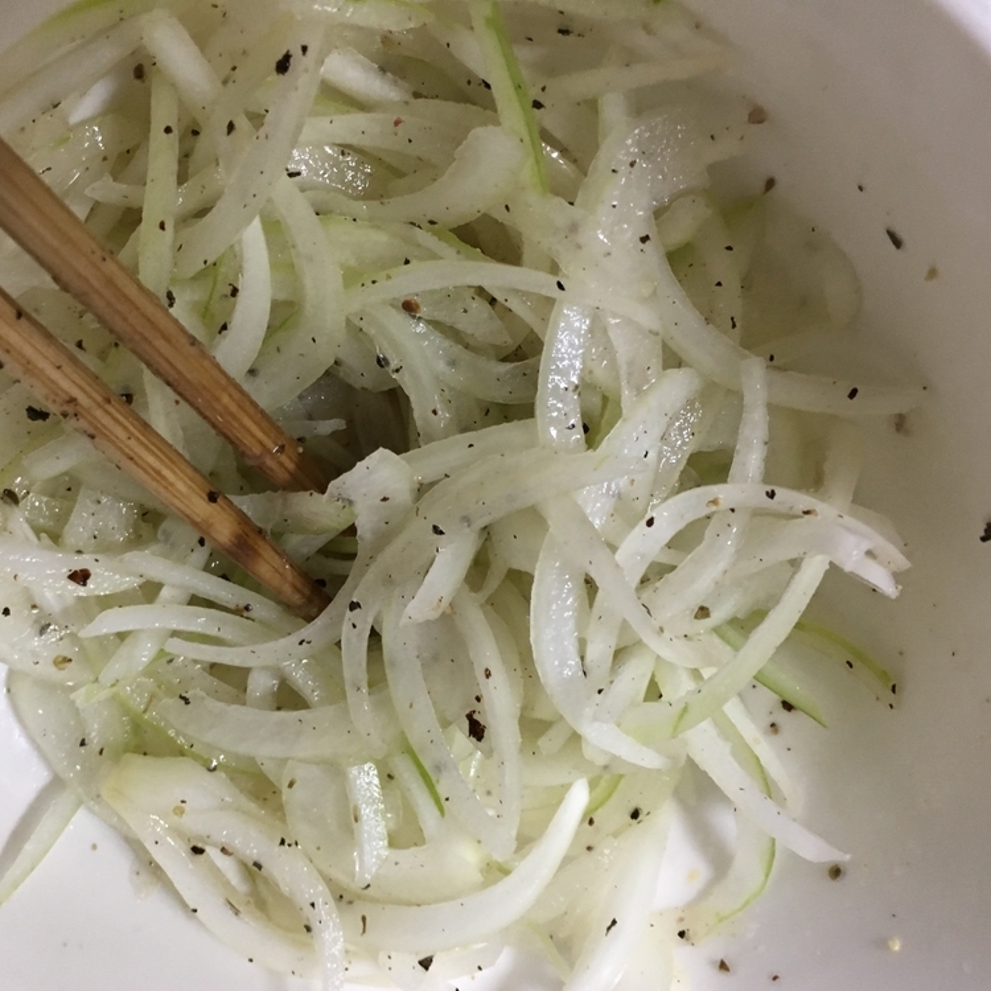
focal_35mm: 35
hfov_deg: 47.0
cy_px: 506
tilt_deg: -70.8
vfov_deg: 47.2
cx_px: 400
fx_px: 1134
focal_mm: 4.15
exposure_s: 1/33
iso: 160
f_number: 2.2
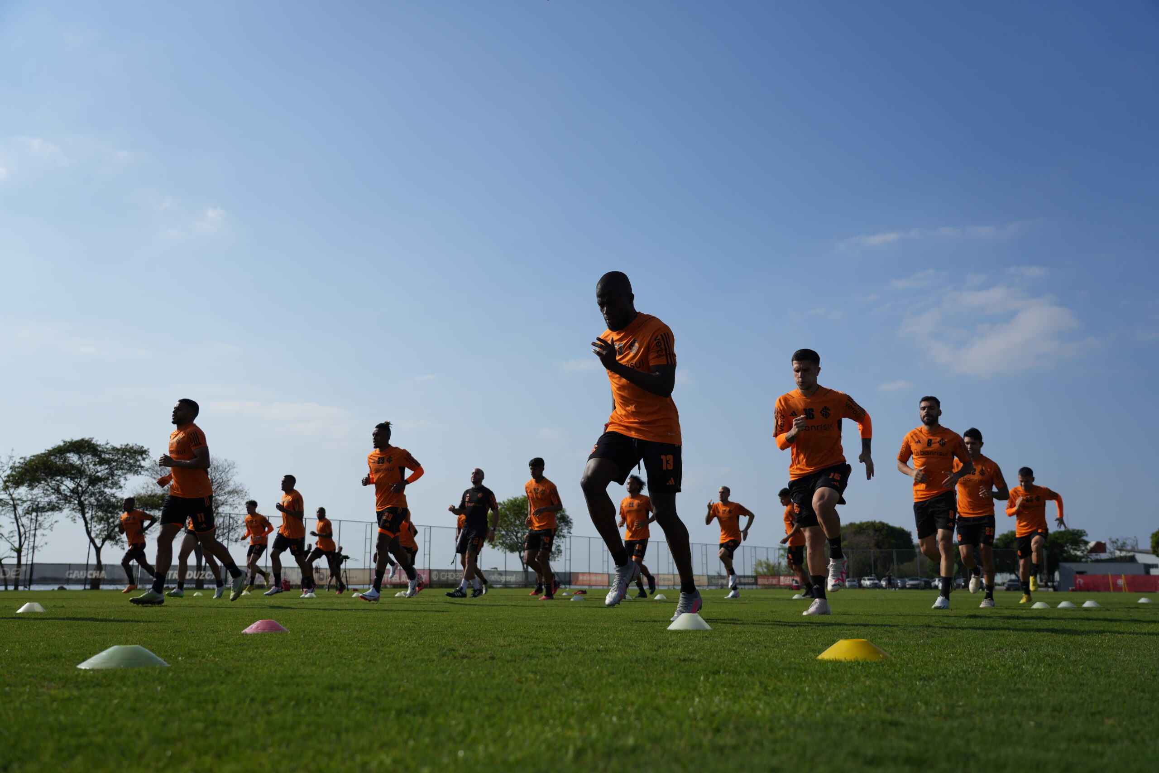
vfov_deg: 43.6
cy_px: 386
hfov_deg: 61.9
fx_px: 966
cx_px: 580
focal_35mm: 30
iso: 100
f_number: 4
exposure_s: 1/2500
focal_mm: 30
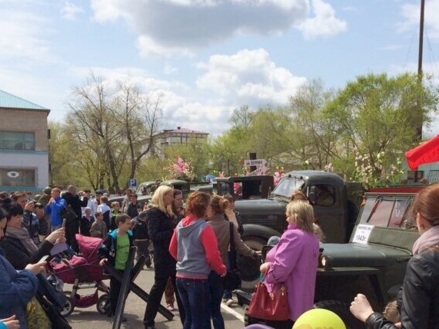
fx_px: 659
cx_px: 272
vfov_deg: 27.7
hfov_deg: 36.6
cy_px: 242
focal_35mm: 52
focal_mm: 4.15
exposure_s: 1/3731
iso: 32
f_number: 2.2
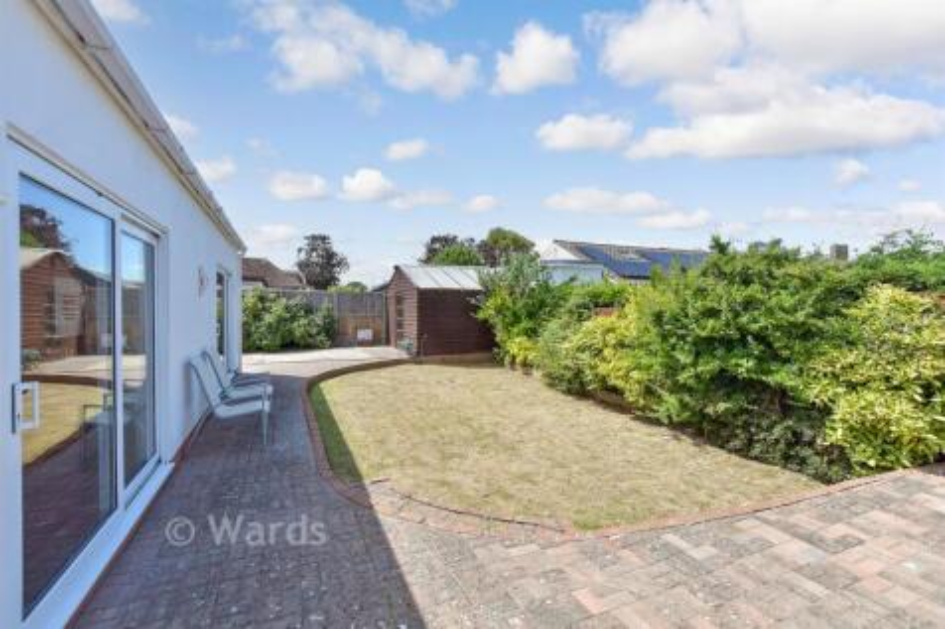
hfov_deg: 100.4
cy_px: 314
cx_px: 472
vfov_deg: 77.3
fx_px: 394
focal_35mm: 15
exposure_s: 1/320
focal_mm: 10
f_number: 6.3
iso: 160
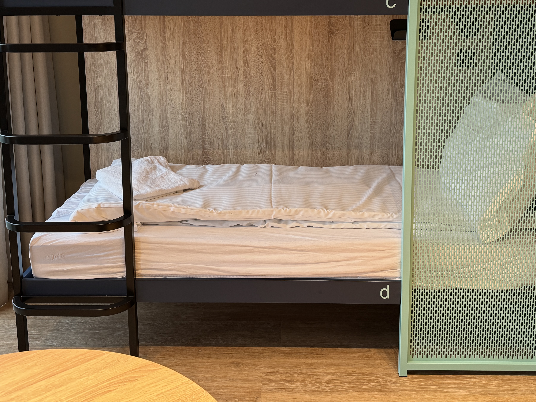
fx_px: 588
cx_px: 272
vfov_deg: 36.8
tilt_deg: -10.2
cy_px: 97
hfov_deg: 49.0
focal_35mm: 38
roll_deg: +0.4
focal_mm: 6.86
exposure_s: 1/50
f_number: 1.78
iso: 125
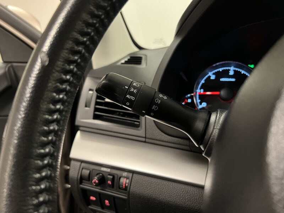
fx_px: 213
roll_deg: +0.5
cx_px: 142
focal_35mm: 26
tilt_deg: -10.0
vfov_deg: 53.1
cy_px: 106
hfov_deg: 67.3
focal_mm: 5.7
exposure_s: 1/50
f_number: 1.5
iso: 500
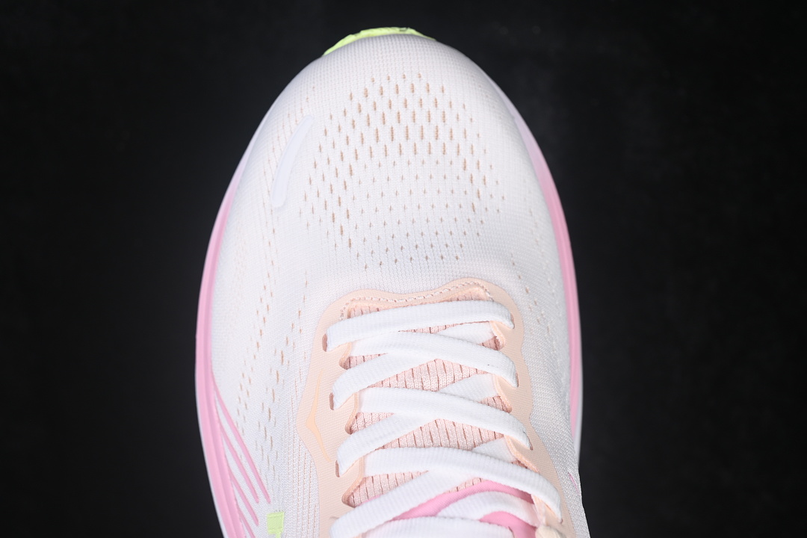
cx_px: 404
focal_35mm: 75
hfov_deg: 27.0
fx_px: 1681
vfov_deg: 18.2
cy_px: 269
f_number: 7.1
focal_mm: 50
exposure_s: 1/80
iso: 160
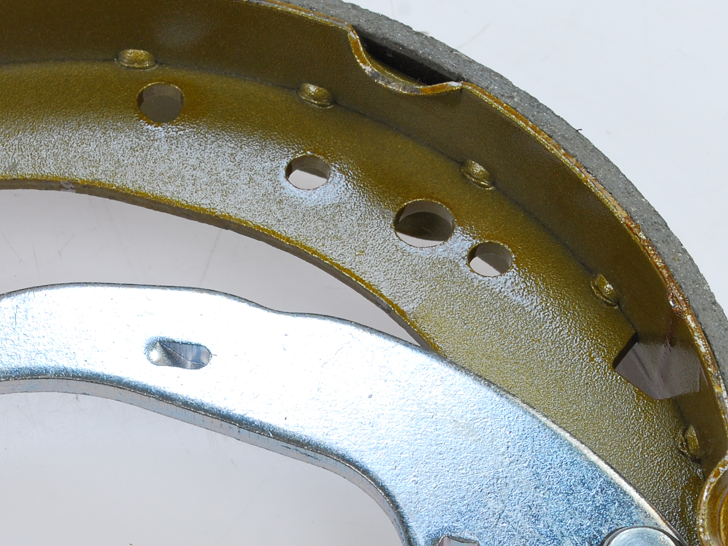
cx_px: 154
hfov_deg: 12.9
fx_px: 3217
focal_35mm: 153
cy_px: 340
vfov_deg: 9.7
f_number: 13
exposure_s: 1/30
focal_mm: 50
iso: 200
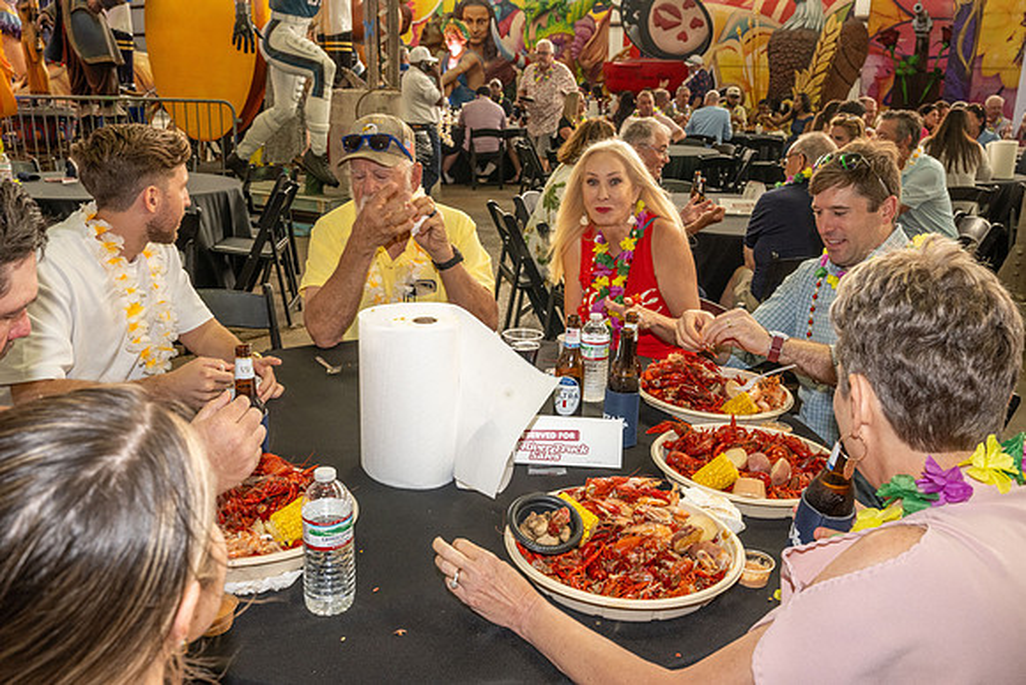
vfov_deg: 41.7
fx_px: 898
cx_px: 513
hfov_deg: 59.5
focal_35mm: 32
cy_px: 342
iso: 1400
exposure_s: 1/60
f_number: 9
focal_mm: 31.5
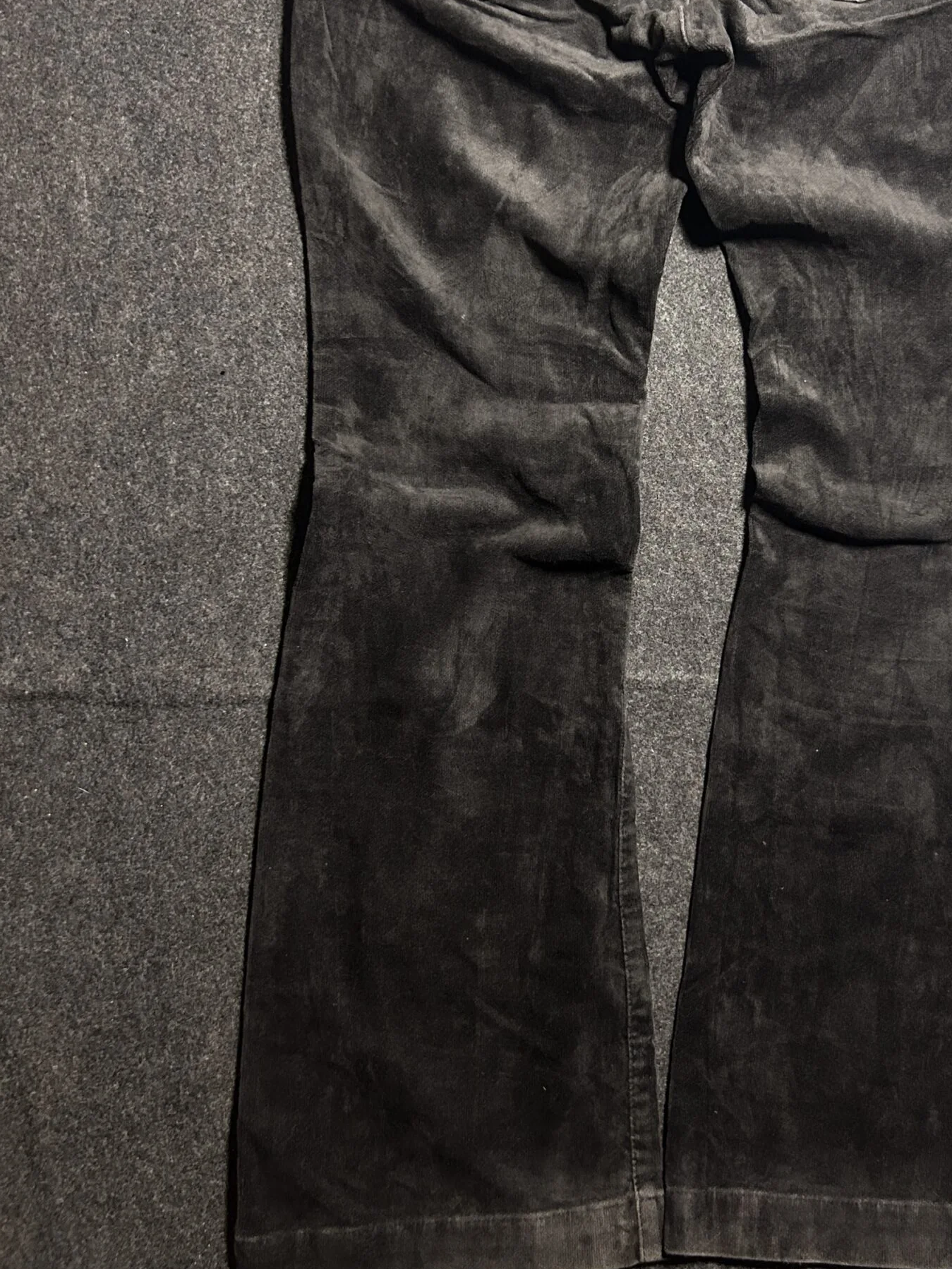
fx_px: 1357
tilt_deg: -60.5
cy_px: 449
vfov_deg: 49.5
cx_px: 677
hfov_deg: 38.0
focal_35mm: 37
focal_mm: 5.7
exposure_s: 1/50
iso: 400
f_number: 1.5
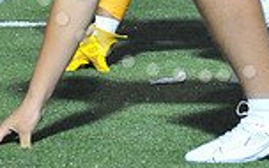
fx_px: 6261
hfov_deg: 2.5
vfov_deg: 1.5
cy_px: -134
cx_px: 205
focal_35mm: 854
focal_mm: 220
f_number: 6.3
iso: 6400
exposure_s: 1/200
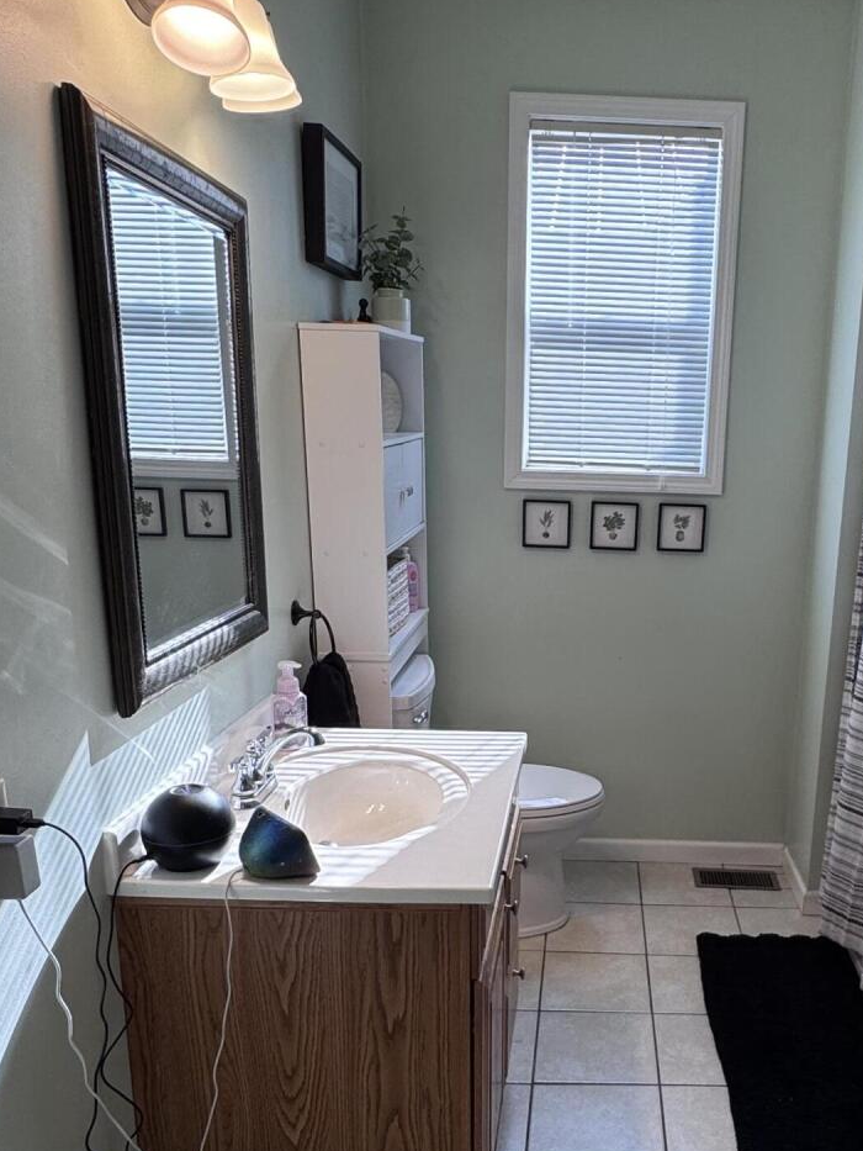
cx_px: 603
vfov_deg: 59.5
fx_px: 997
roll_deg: -0.8
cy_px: 685
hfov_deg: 45.8
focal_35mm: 30
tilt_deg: -14.6
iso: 64
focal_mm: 2.22
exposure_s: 1/120
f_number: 2.2
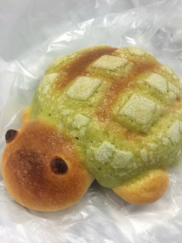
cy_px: 122
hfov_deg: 46.8
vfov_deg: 60.0
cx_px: 91
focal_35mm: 30
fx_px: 210
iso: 64
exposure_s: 1/33
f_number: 2.2
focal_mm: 4.12
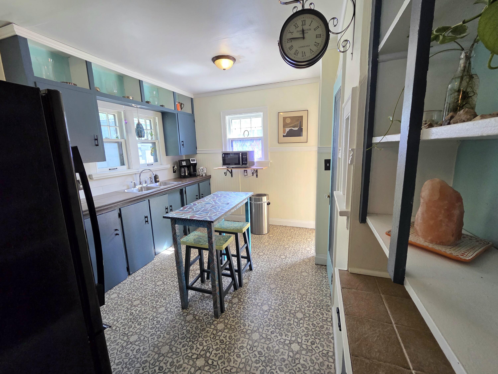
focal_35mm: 13
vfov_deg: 89.9
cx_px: 249
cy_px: 187
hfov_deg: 106.2
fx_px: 187
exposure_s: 1/120
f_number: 2.2
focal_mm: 2.2
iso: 160
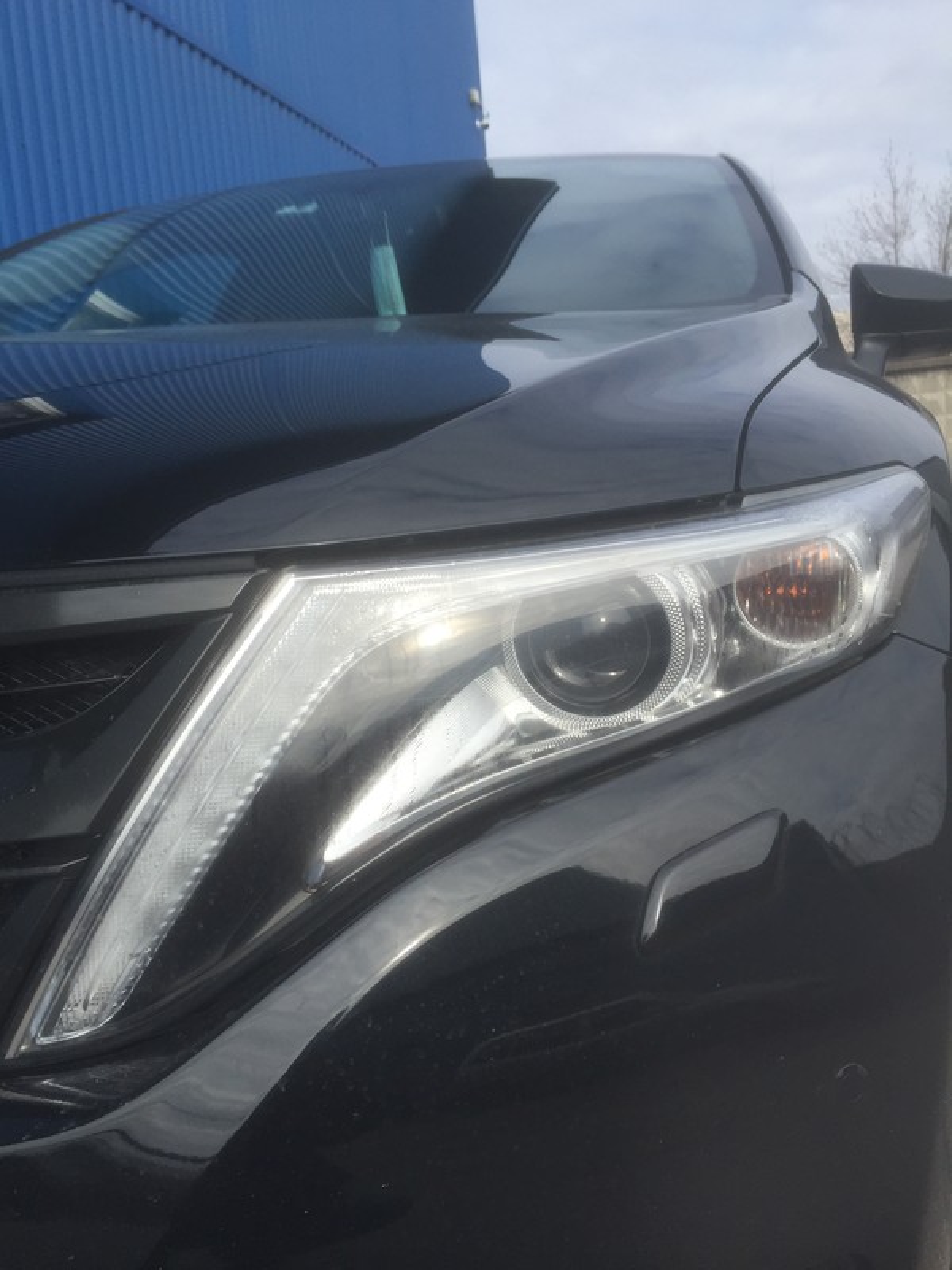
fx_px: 1063
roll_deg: +4.8
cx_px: 476
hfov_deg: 48.2
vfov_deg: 61.7
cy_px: 635
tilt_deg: -7.5
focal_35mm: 29
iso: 32
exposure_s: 1/1319
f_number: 2.2
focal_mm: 4.15
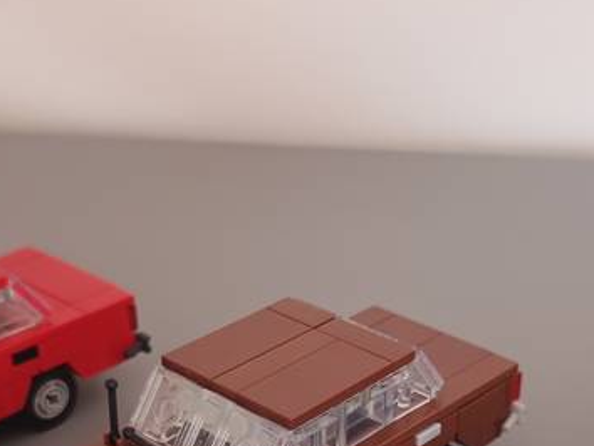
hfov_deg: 31.6
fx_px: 1047
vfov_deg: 23.3
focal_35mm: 61
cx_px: 334
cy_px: 420
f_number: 1.4
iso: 2964
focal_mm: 5.89
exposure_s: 1/33.3
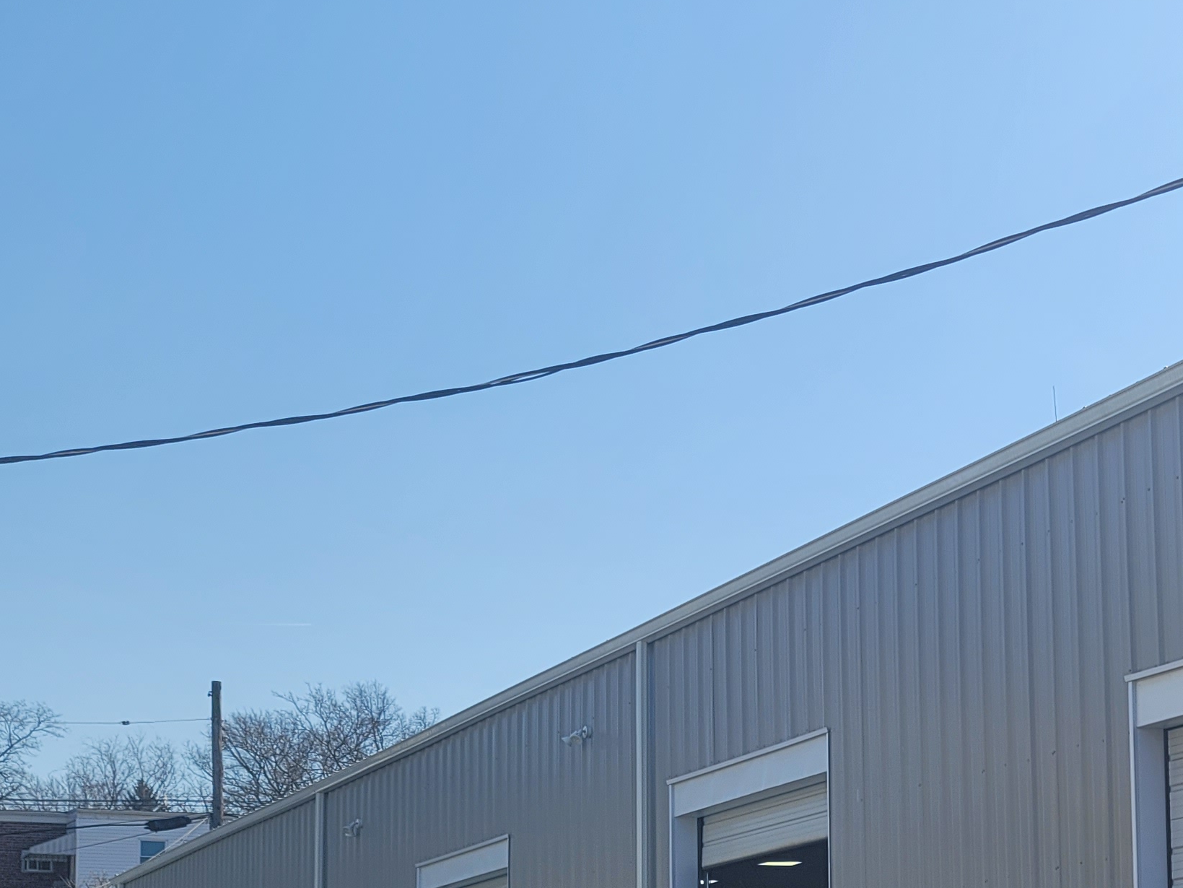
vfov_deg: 23.0
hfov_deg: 28.8
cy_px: 911
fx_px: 2085
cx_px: 1293
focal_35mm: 61
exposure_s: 1/1205
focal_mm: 7
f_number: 1.8
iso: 20
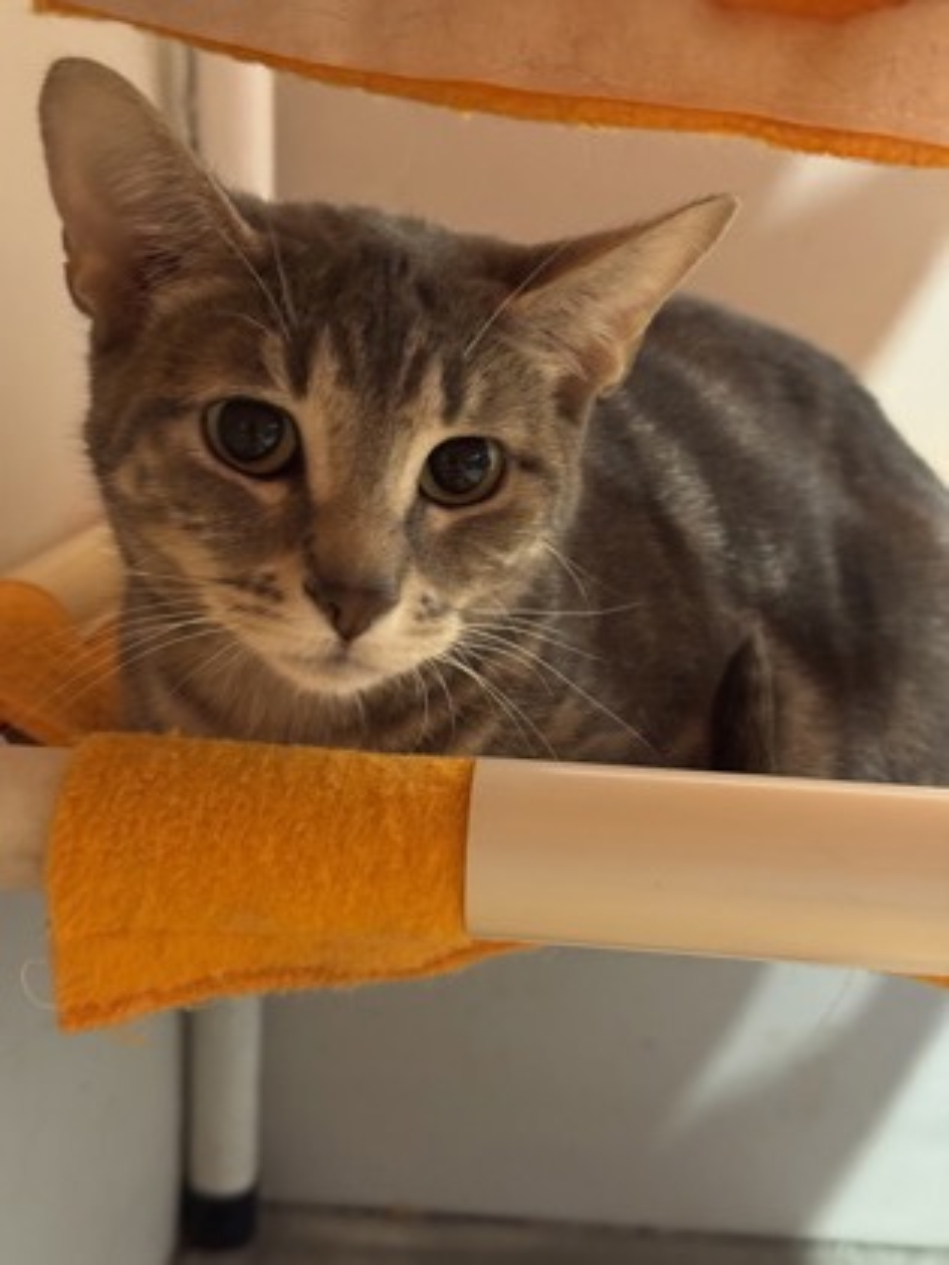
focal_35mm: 48
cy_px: 632
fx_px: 1755
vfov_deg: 39.7
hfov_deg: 30.3
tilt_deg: -12.7
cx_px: 474
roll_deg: +0.6
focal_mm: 6.76
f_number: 1.78
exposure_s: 1/20
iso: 640
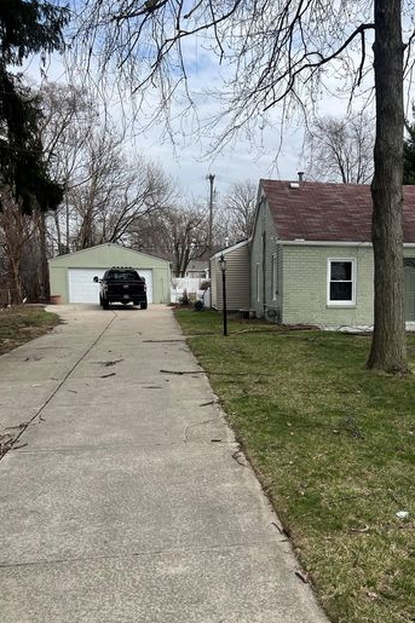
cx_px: 300
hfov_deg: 37.1
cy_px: 356
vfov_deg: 54.2
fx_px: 606
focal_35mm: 35
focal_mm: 5.7
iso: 50
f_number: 1.5
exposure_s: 1/2762
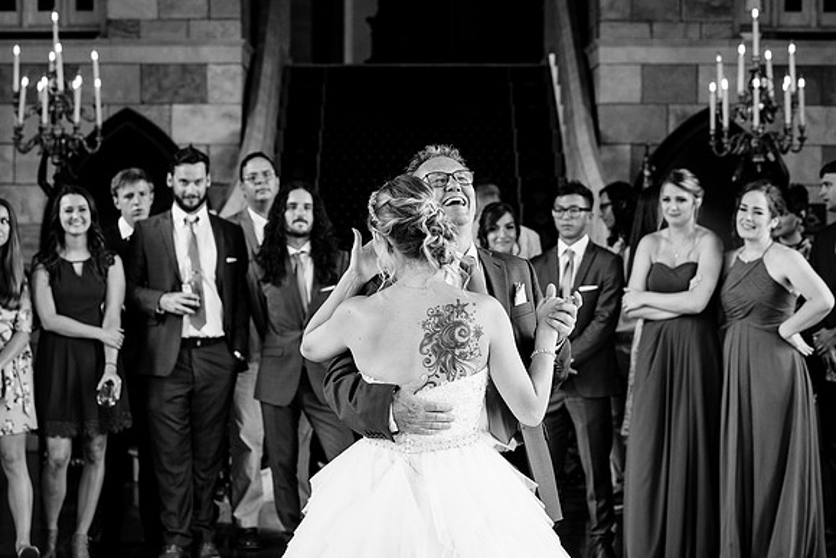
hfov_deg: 22.9
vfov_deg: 15.4
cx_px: 425
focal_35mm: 89
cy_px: 269
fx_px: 2063
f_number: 5
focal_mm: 84
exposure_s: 1/250
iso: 1000
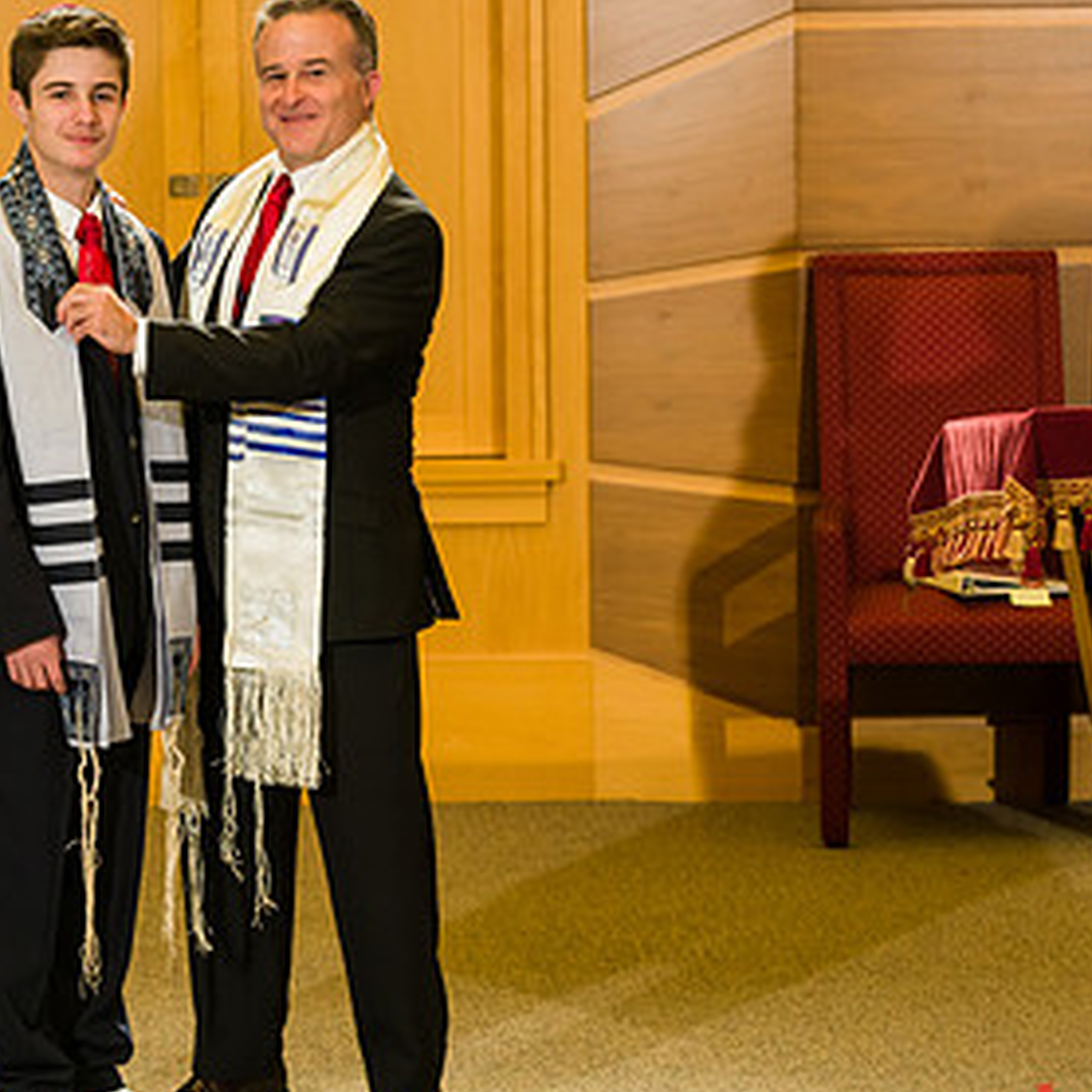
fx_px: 6210
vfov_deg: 10.0
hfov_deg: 10.0
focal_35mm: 174
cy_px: 528
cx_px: 177
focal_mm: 98
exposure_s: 1/200
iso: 640
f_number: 5.6
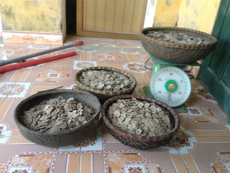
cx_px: 116
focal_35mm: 34
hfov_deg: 53.9
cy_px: 85
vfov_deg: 41.8
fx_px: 226
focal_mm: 3.3
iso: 50
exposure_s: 1/24
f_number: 2.4
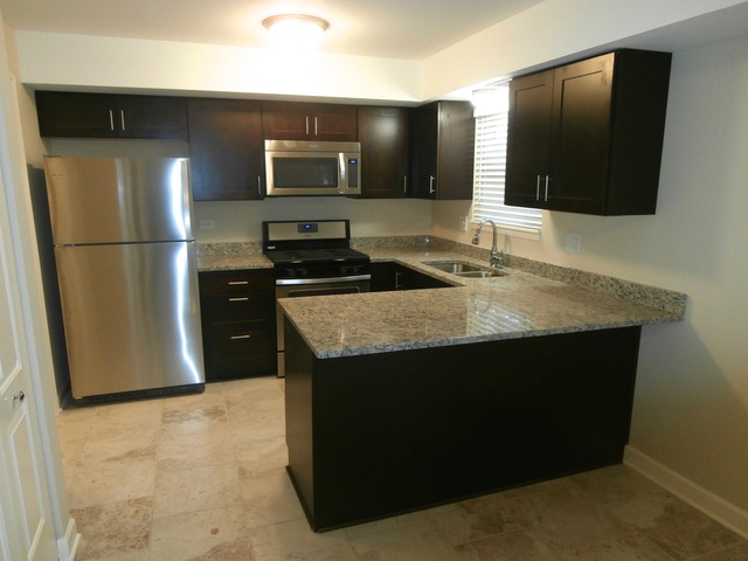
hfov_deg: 71.6
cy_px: 280
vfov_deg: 56.8
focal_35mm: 24
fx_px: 519
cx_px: 374
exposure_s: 1/30
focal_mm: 4.2
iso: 200
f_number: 3
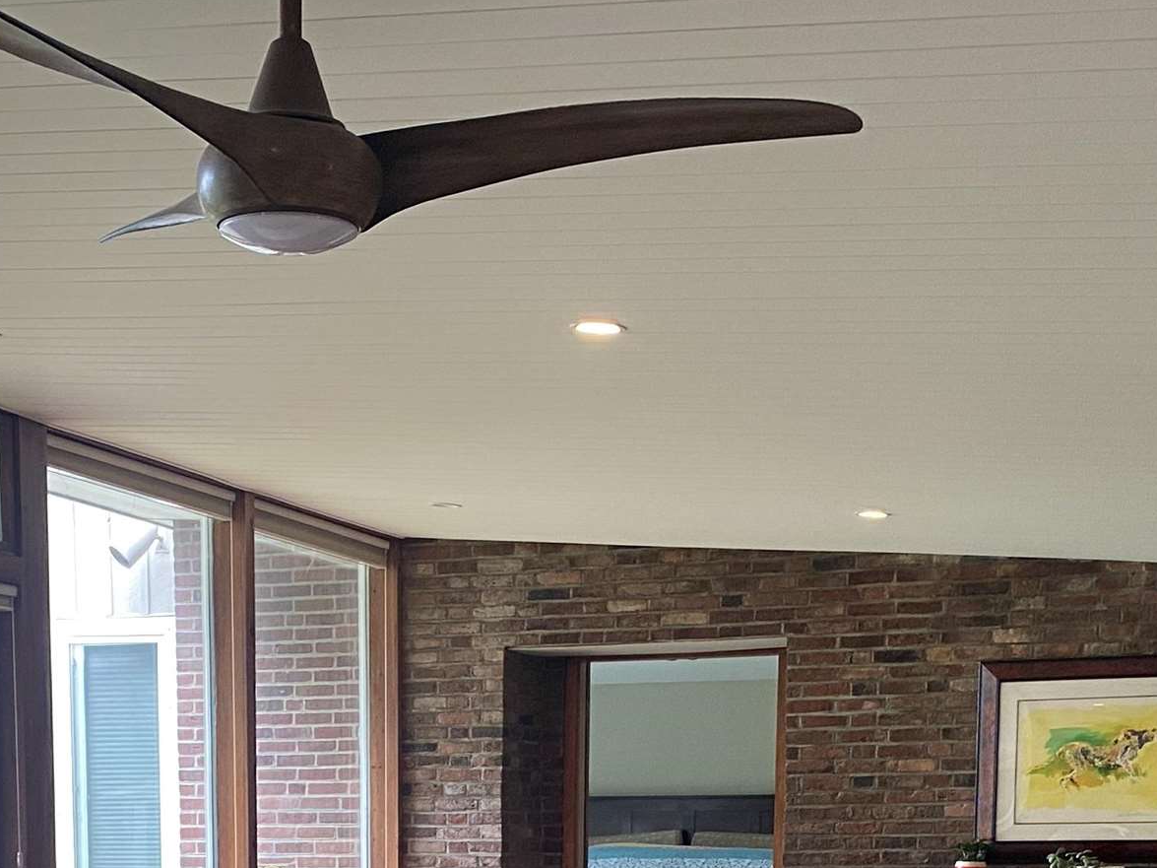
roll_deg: +0.1
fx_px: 2273
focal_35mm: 68
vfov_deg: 19.9
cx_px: 381
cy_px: 1123
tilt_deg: -7.3
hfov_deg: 28.4
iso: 125
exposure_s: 1/83
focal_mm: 4.25
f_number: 1.8
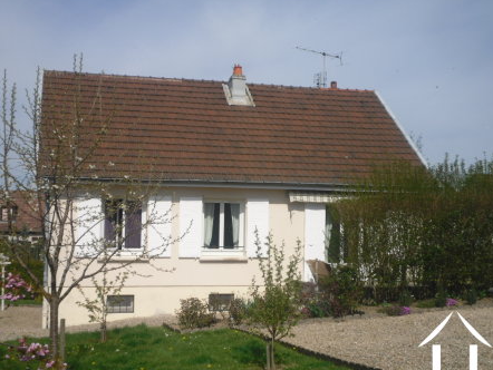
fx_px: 727
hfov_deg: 37.5
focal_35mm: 51
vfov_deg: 28.6
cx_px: 231
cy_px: 187
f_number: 10.2
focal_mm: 8.46
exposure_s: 1/215
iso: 80
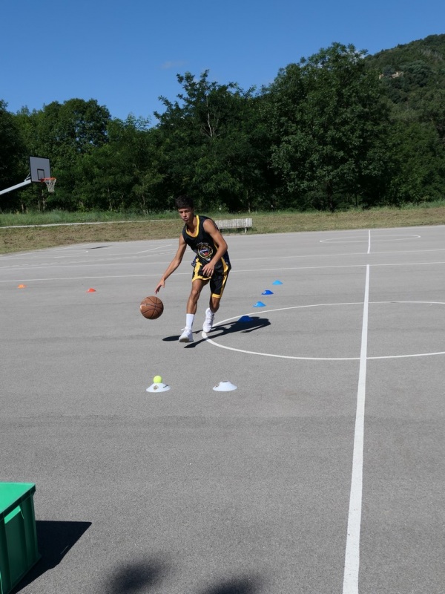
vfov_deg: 44.8
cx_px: 222
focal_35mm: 42
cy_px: 297
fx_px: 720
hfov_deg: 34.3
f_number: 4
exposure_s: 1/1600
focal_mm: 14.2
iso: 125
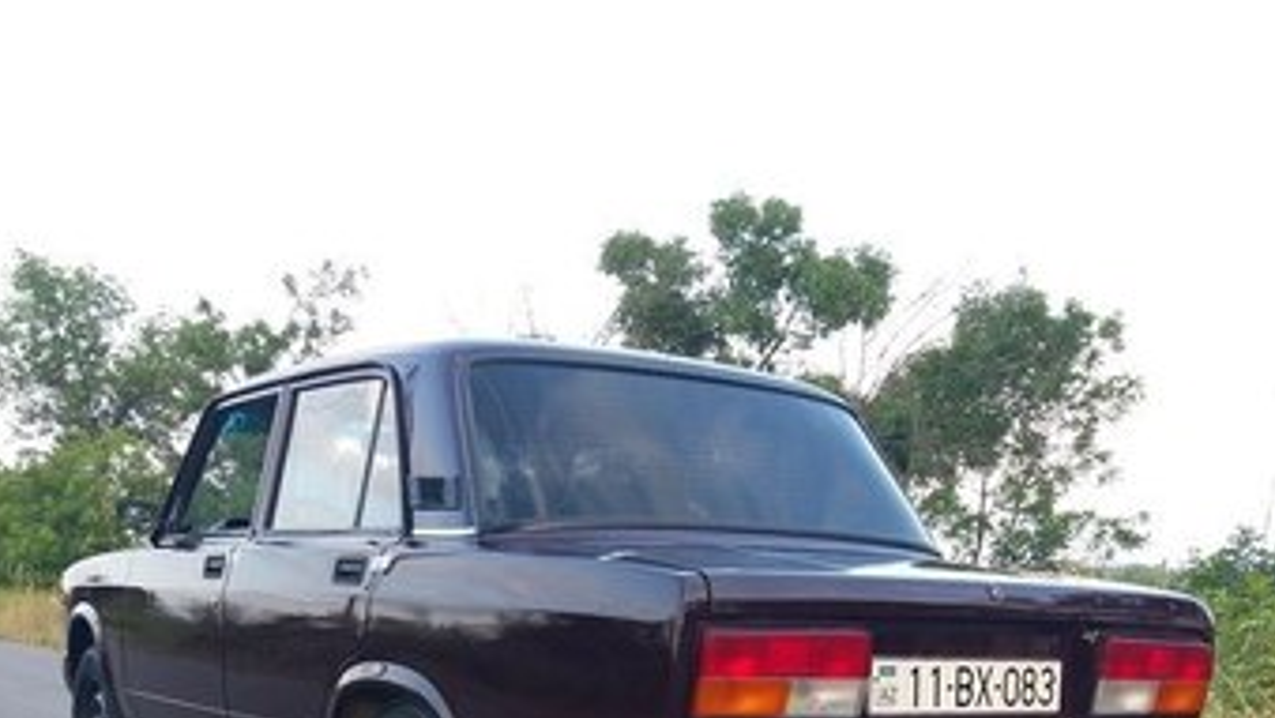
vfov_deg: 25.3
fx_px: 1454
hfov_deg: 47.3
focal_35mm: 43
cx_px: 632
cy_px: 831
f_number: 1.9
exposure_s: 1/145
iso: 40
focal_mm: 3.7
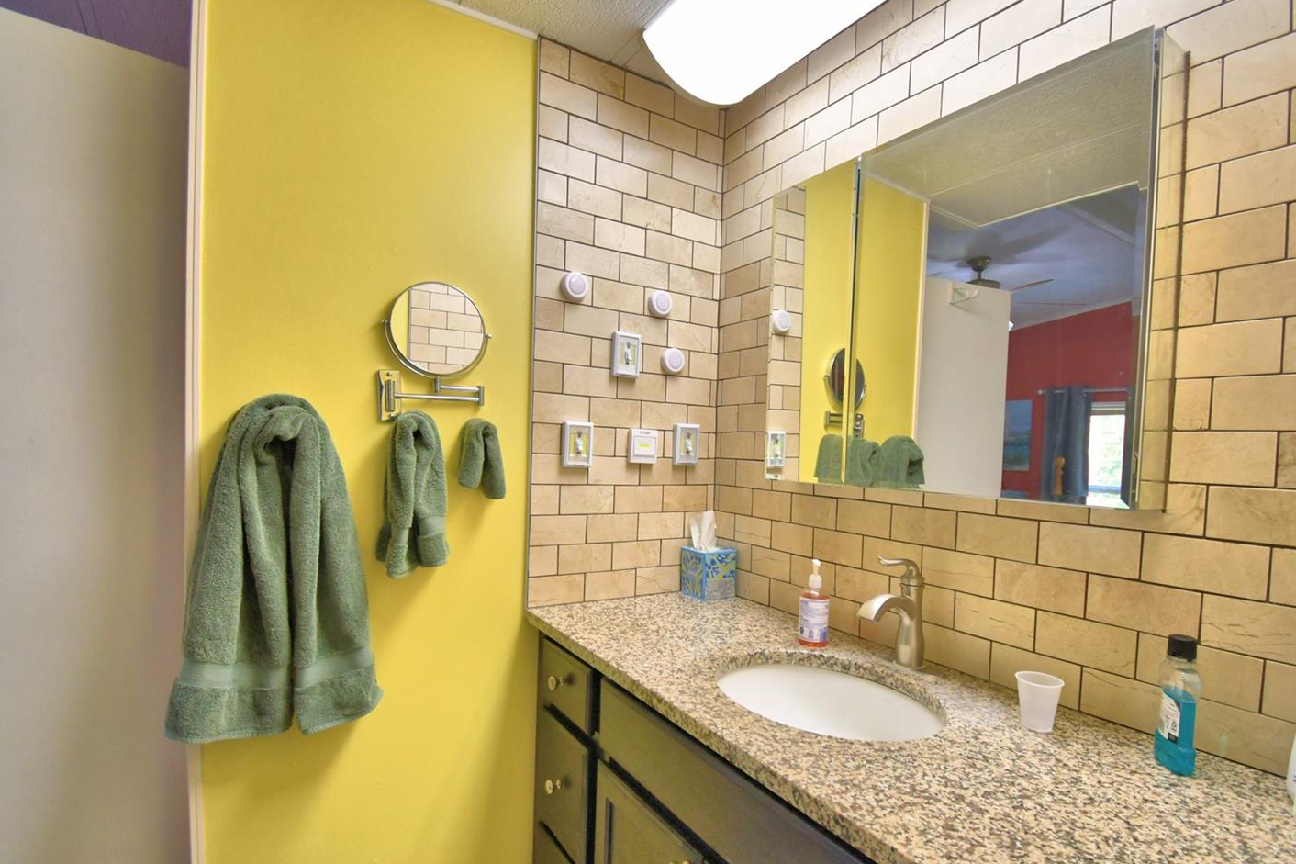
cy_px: 471
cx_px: 685
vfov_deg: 70.3
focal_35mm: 17
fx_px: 612
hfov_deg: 93.2
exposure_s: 1/125
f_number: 4.5
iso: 400
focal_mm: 10
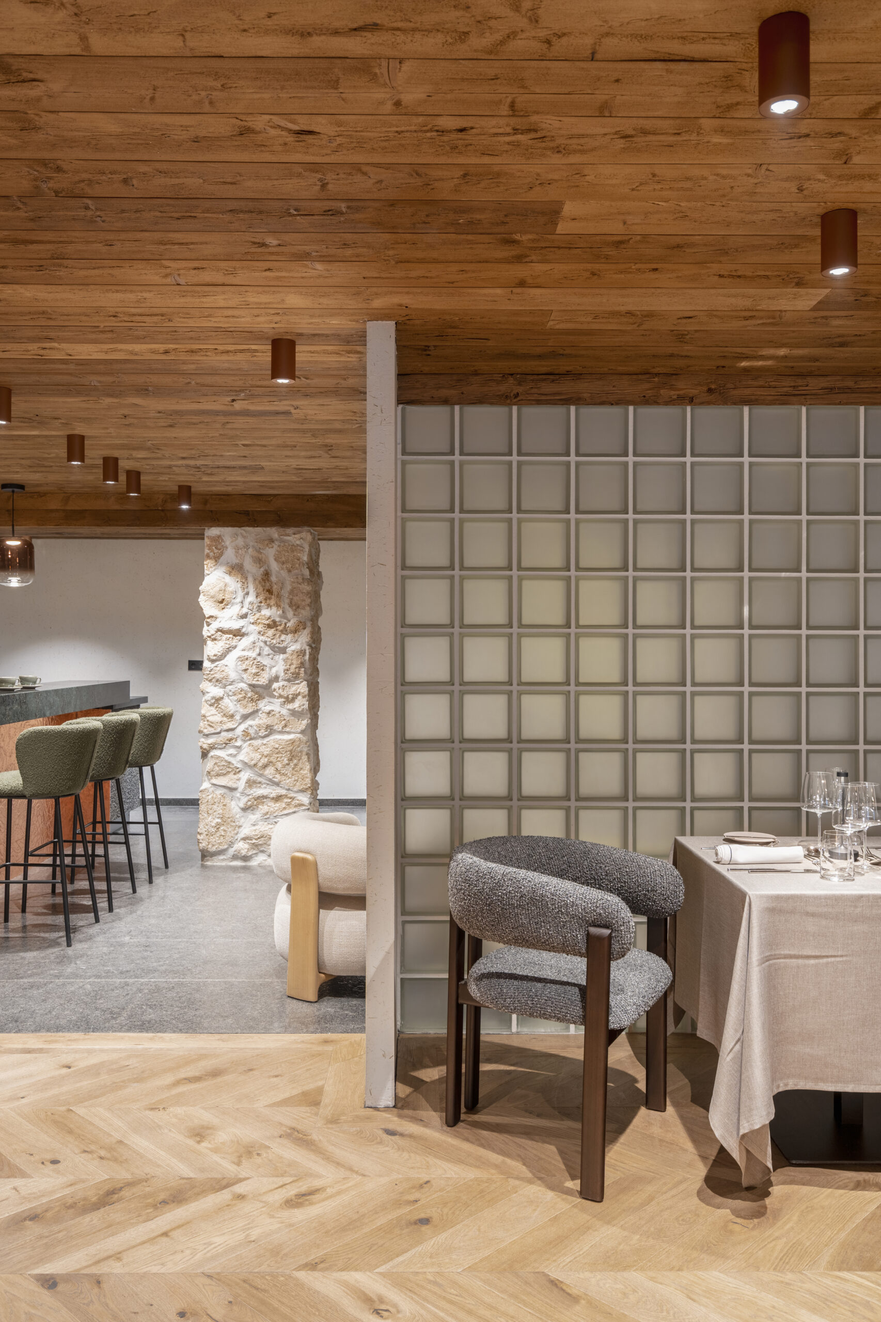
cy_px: 661
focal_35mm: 29
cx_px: 440
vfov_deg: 63.7
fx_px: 1065
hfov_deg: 45.0
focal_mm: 29
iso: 200
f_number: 8
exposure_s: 1/3
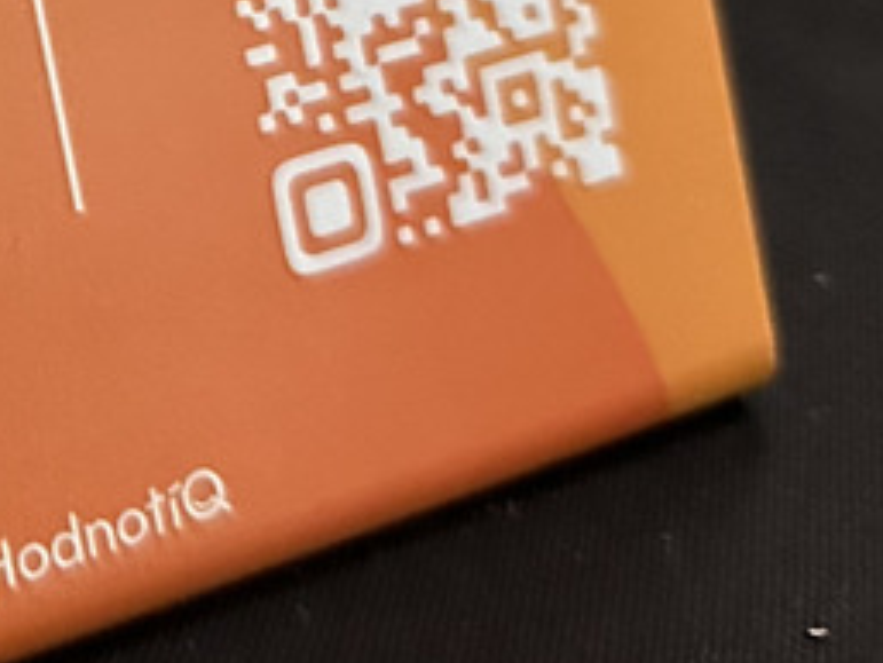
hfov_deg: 15.7
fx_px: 2858
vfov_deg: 12.0
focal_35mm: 112
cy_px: -587
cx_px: -563
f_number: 1.78
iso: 1000
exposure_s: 1/46
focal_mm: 6.86
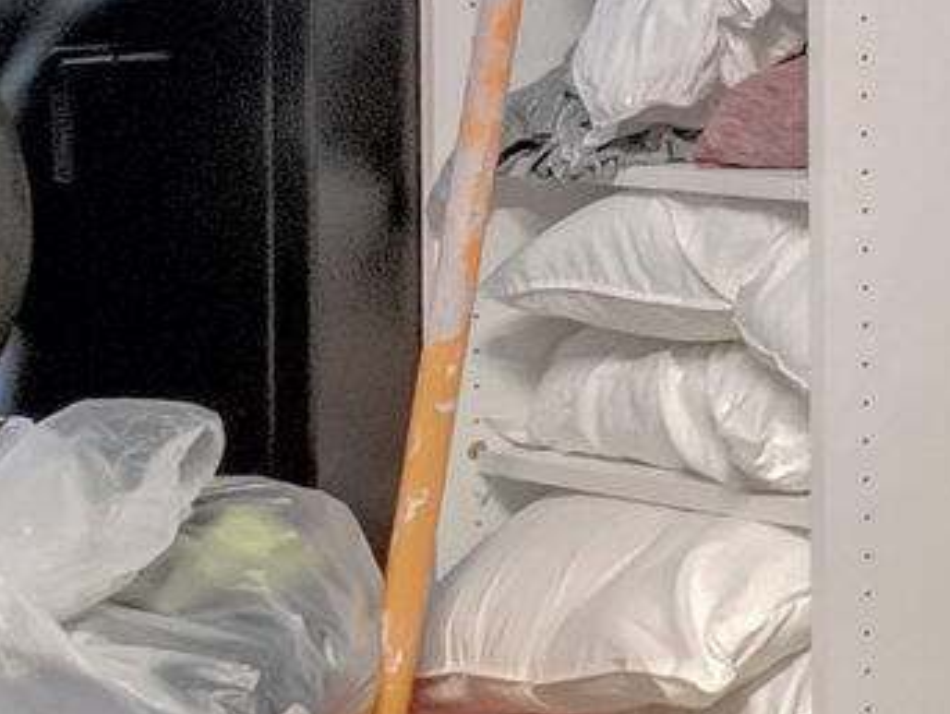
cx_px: 2523
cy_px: -138
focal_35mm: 119
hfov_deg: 12.0
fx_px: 3269
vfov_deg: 12.2
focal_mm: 11.5
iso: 5600
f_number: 8
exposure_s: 1/20
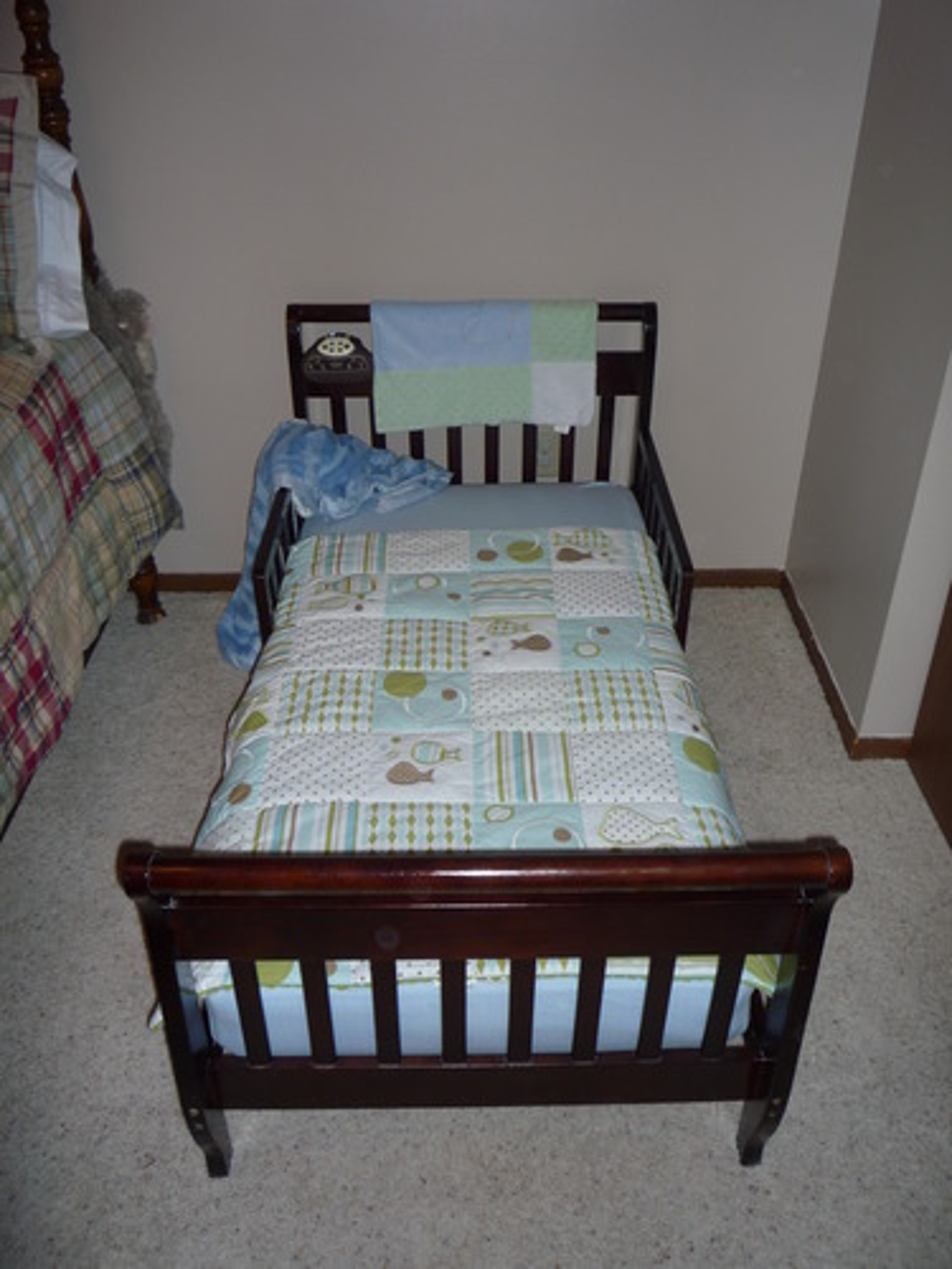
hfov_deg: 46.8
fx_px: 1100
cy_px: 634
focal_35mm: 30
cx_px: 476
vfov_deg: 60.0
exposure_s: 1/30
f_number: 3.3
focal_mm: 5.2
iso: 100
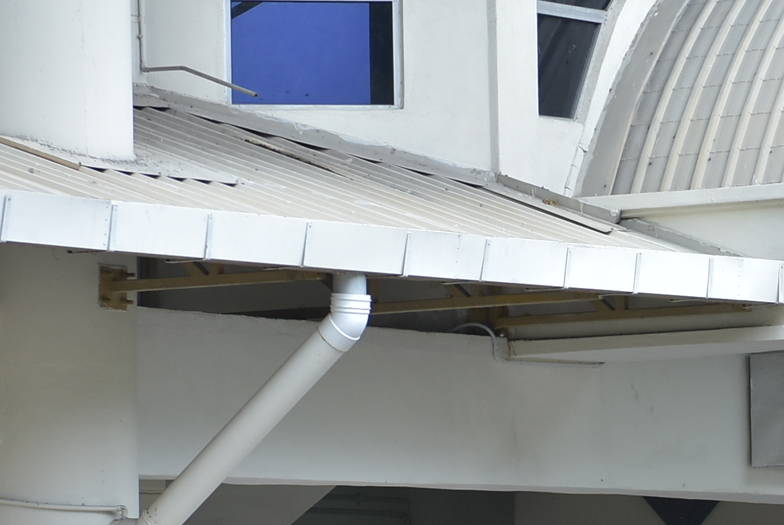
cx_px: 879
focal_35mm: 255
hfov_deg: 8.0
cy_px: 580
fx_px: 5558
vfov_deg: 5.4
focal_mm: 70
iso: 400
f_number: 3.2
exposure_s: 1/1000
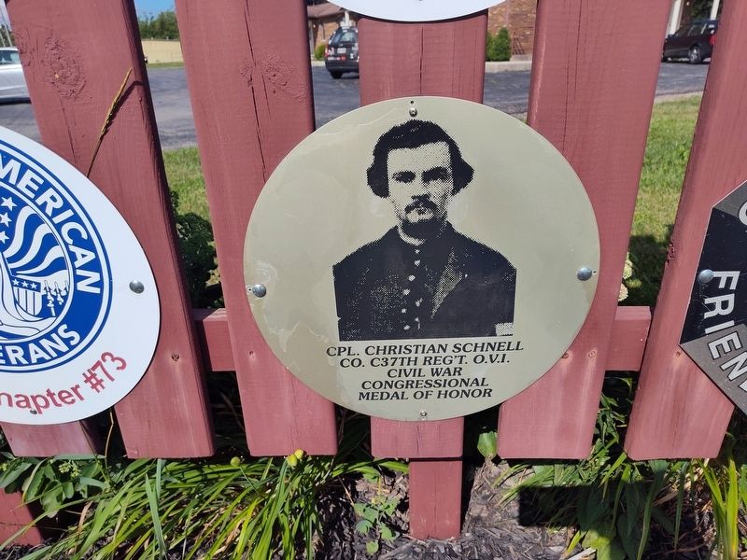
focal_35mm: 23
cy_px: 280
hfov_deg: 73.9
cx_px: 374
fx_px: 496
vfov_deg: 58.9
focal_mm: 5.56
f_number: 1.8
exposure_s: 1/2889
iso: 100
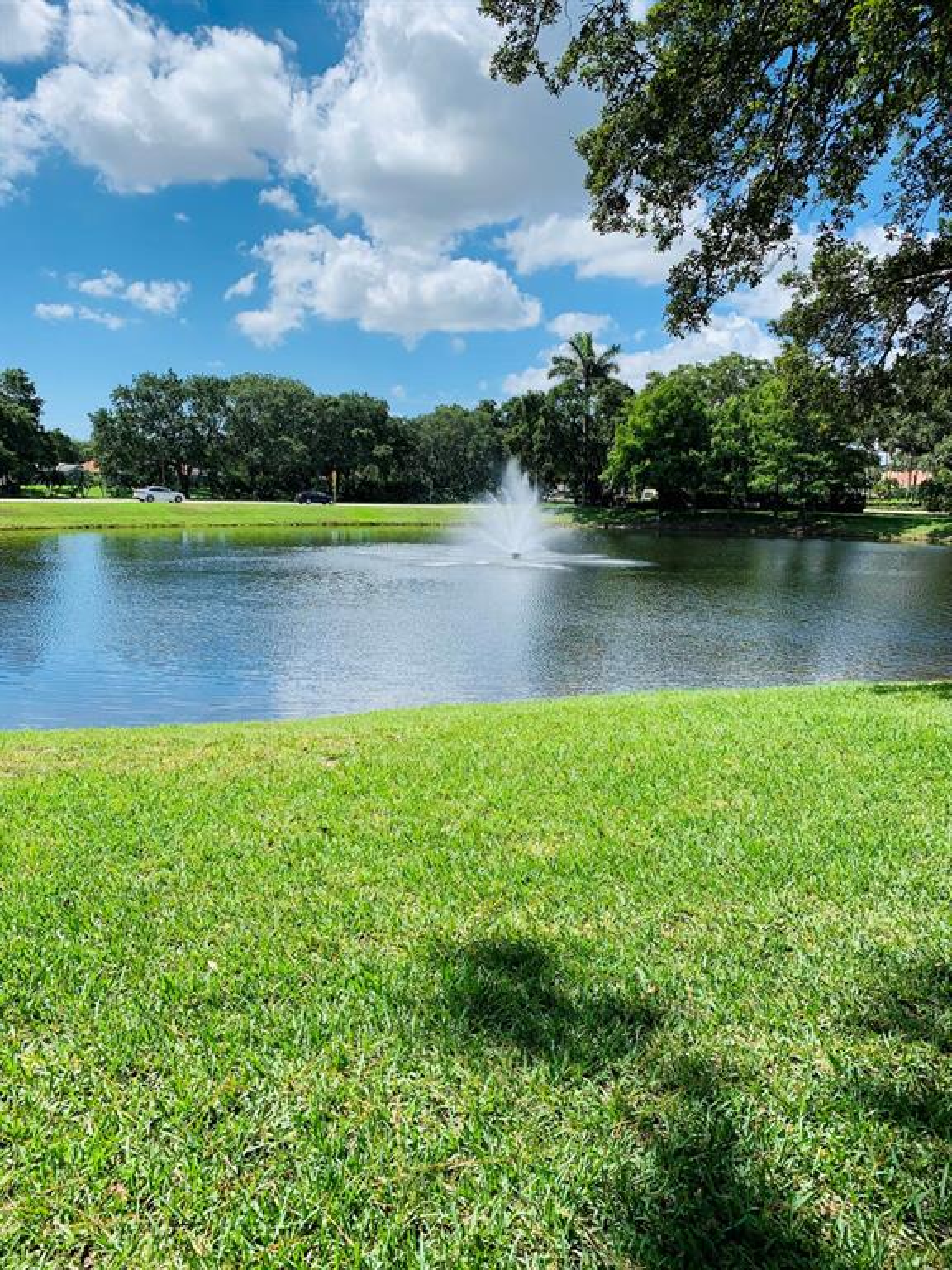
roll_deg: -0.5
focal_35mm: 26
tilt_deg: -4.6
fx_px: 953
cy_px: 635
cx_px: 476
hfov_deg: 53.1
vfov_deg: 67.3
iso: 25
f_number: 1.8
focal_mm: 4.25
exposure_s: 1/2309
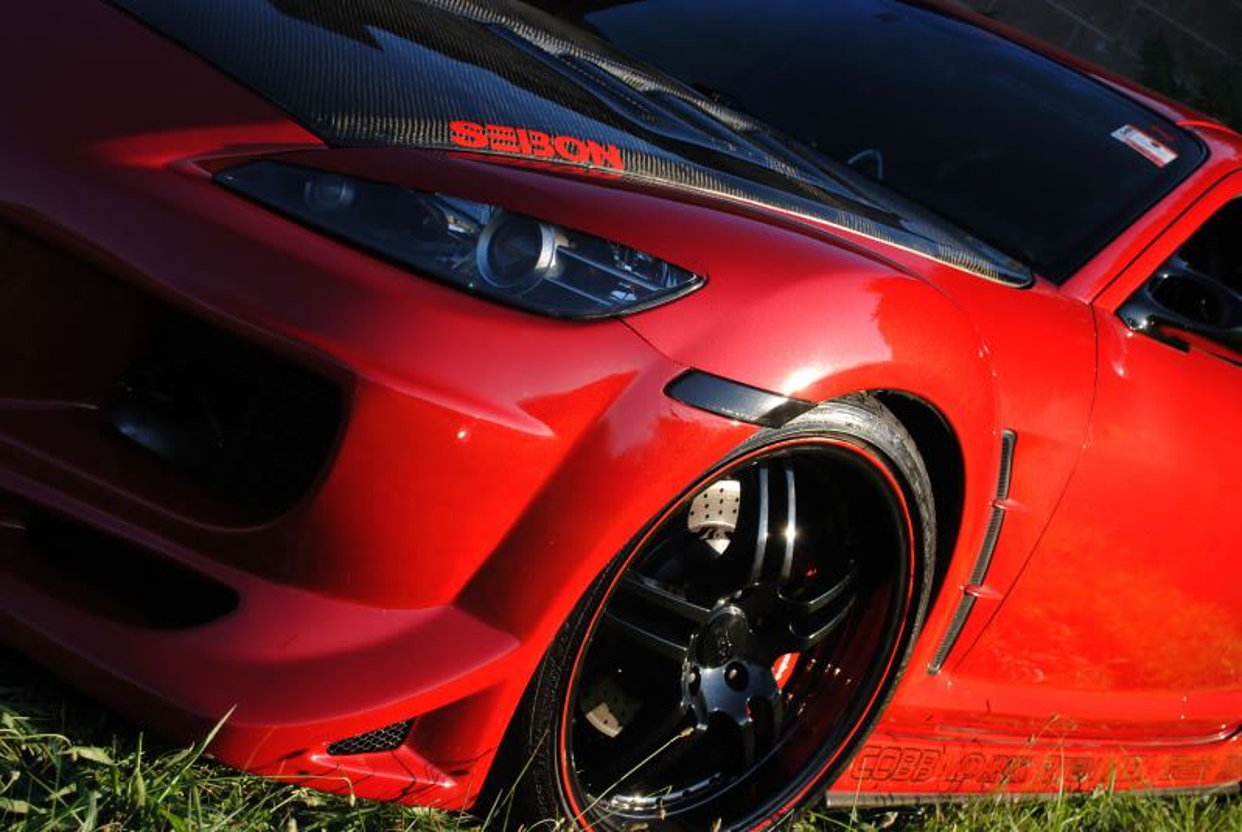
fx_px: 1969
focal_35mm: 57
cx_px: 621
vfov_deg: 23.8
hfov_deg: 35.0
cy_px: 416
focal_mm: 38
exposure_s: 1/160
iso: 100
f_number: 6.3
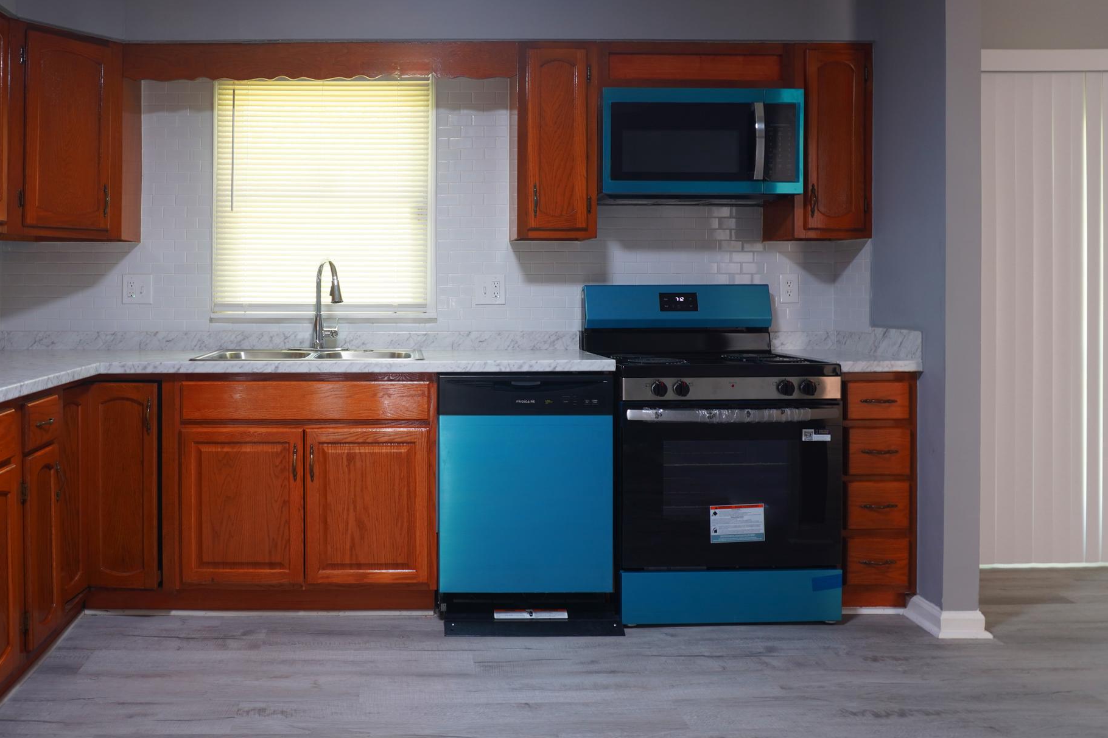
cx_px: 535
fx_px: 831
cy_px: 395
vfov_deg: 47.9
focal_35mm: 27
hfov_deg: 67.4
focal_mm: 16
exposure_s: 1/1.25
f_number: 7.1
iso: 100
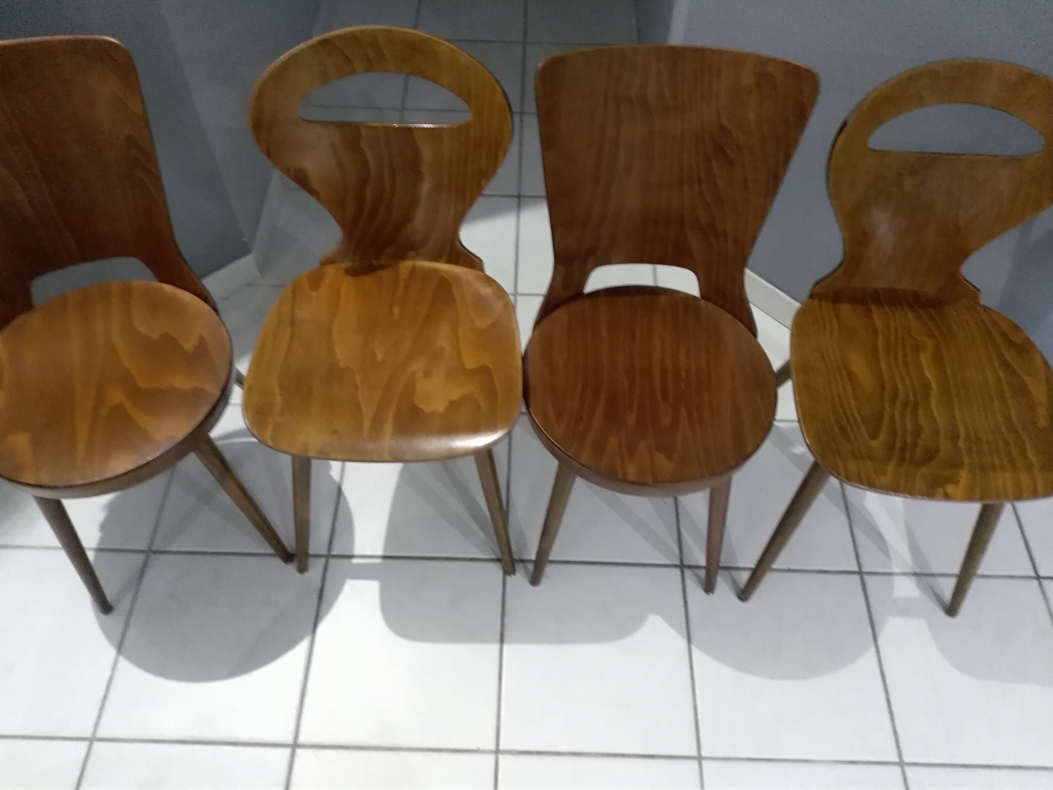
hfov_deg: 67.3
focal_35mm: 26
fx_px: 791
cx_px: 526
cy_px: 395
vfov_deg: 53.1
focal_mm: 3.54
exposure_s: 1/14.3
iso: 1032
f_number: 2
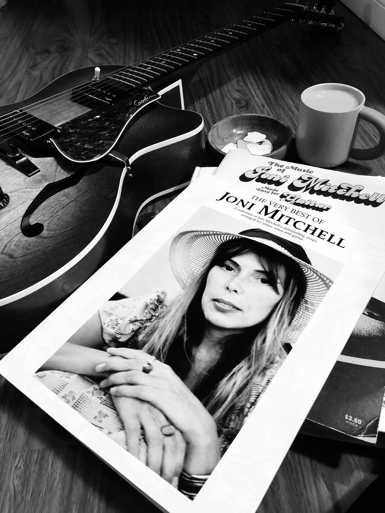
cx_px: 192
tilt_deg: -45.3
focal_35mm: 28
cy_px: 256
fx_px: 415
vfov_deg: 63.4
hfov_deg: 49.7
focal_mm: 4
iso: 100
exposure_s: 1/11
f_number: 1.8
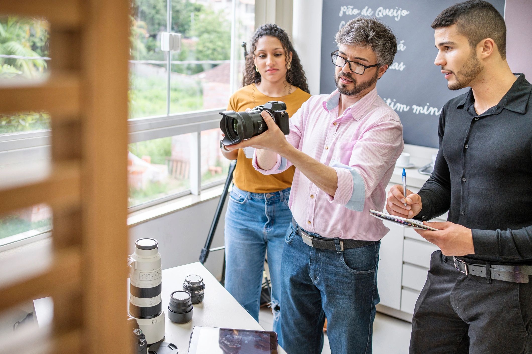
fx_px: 517
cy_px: 177
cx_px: 266
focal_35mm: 35
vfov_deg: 37.9
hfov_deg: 54.4
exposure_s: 1/100
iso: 400
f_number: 2.8
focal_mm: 35
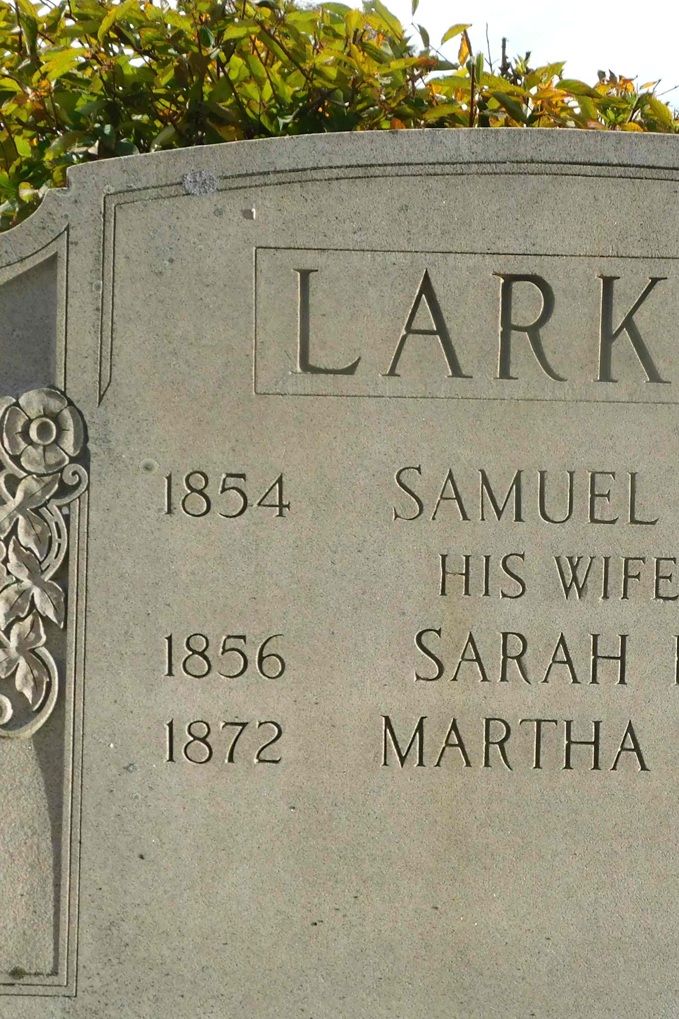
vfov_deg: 33.9
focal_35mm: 59
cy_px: 584
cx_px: 606
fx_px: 1669
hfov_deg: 22.5
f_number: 3.5
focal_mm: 6.3
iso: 125
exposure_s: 1/1250
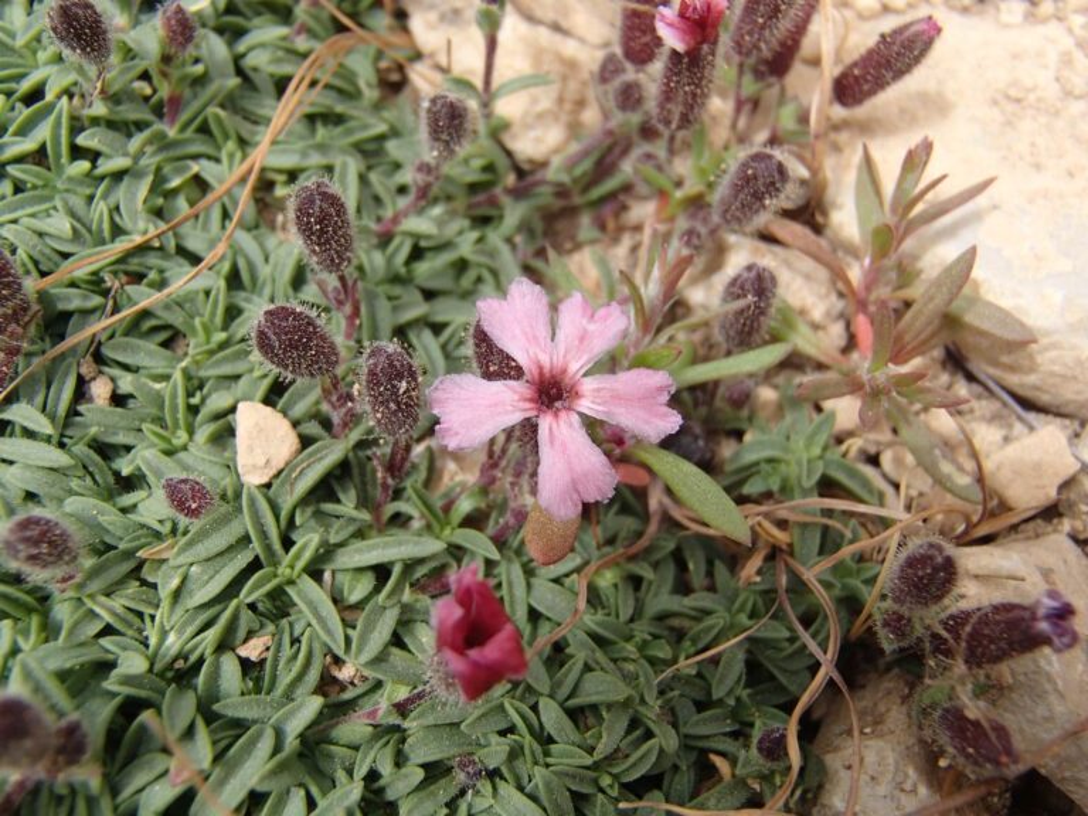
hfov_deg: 50.1
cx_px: 544
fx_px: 1163
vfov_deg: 38.7
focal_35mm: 37
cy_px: 408
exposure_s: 1/640
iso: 100
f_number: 4.7
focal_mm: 6.64
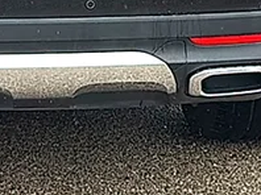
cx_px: -25
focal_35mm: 138
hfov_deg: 14.0
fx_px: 1039
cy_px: -146
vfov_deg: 10.2
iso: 80
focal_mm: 6.86
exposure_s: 1/695
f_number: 1.78
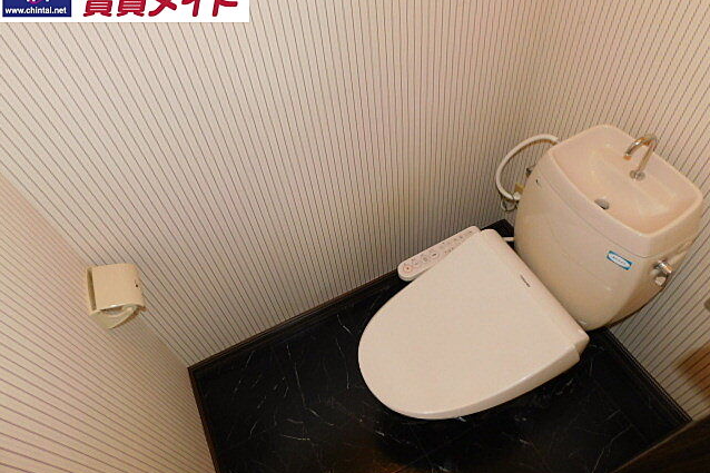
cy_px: 227
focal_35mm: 24
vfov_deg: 53.1
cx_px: 355
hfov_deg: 73.8
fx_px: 473
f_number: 3
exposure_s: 1/30
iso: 200
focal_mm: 4
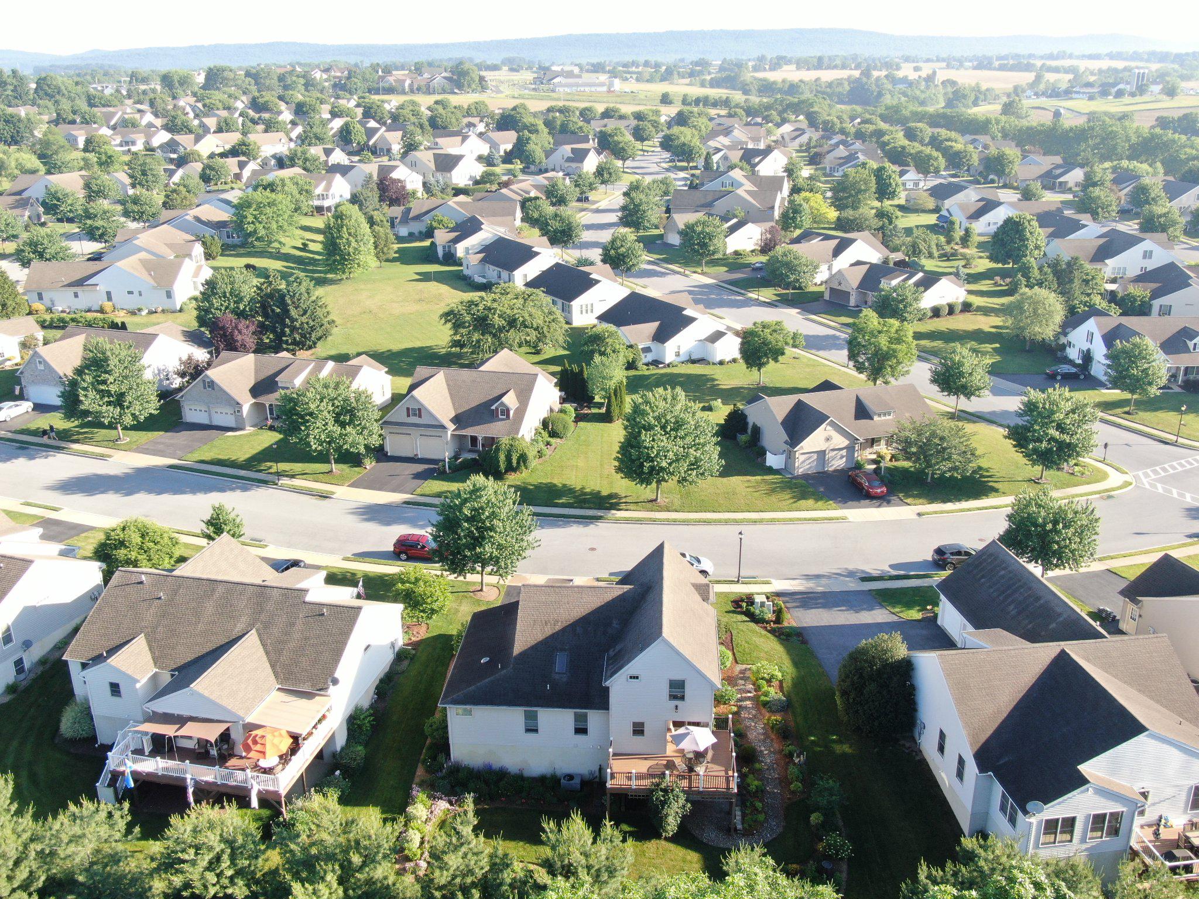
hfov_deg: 56.8
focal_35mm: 32
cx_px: 600
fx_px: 1108
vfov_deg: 44.2
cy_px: 450
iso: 100
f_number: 3.1
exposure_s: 1/200
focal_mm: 5.45
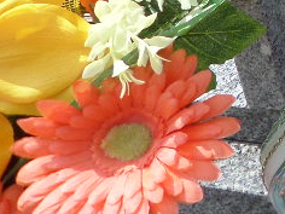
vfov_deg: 12.7
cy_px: -192
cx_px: 606
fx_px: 856
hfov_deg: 14.7
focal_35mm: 104
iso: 80
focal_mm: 4.3
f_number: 3.1
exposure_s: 1/1000
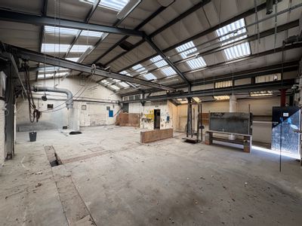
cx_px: 151
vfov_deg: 85.7
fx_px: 122
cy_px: 113
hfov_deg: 102.1
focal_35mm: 14
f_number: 2.2
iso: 64
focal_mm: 2.22
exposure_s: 1/205
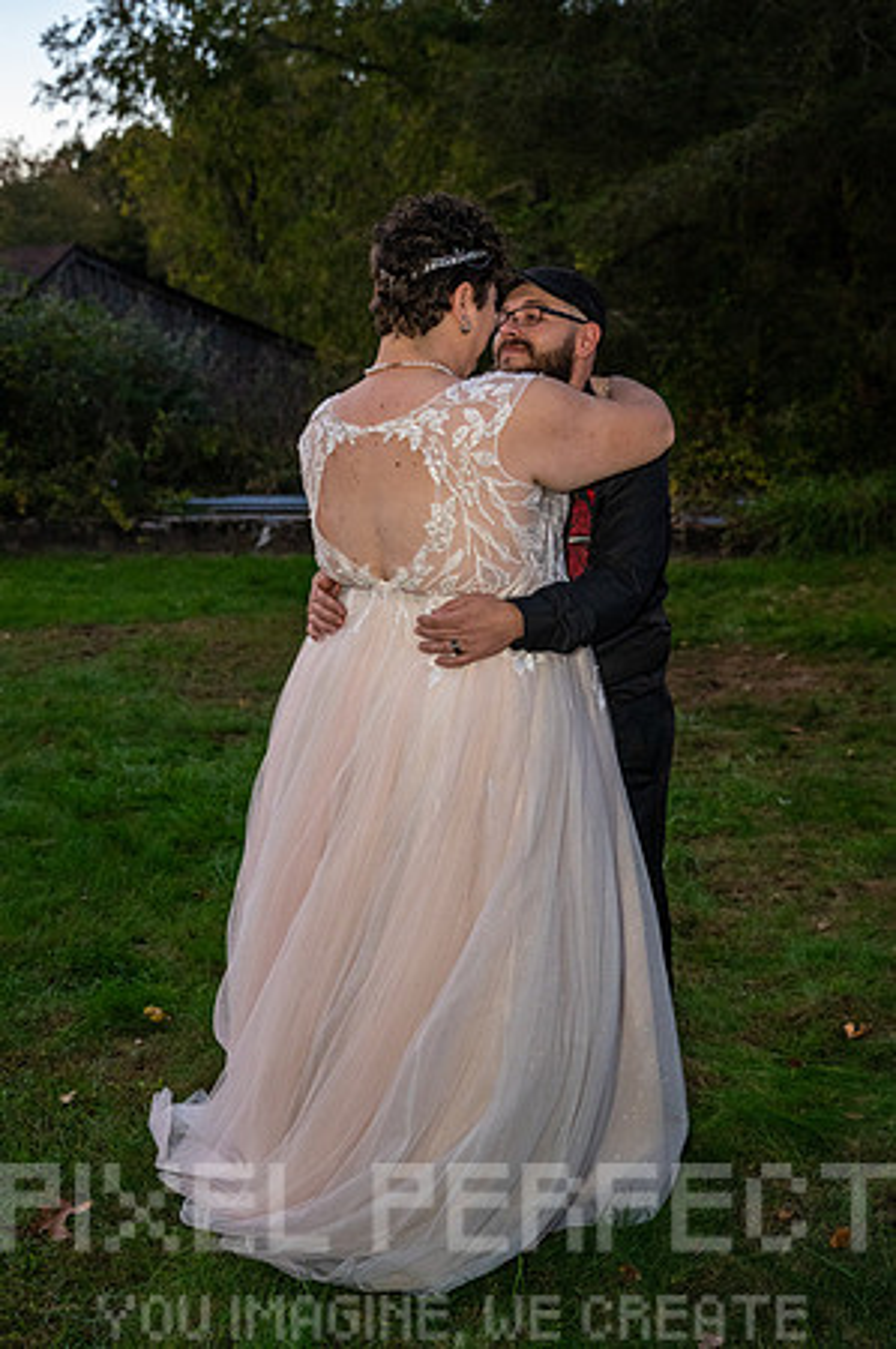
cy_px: 674
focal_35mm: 43
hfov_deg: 31.1
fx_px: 1609
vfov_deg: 45.5
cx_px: 448
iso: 6400
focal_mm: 43
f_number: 4
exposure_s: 1/60
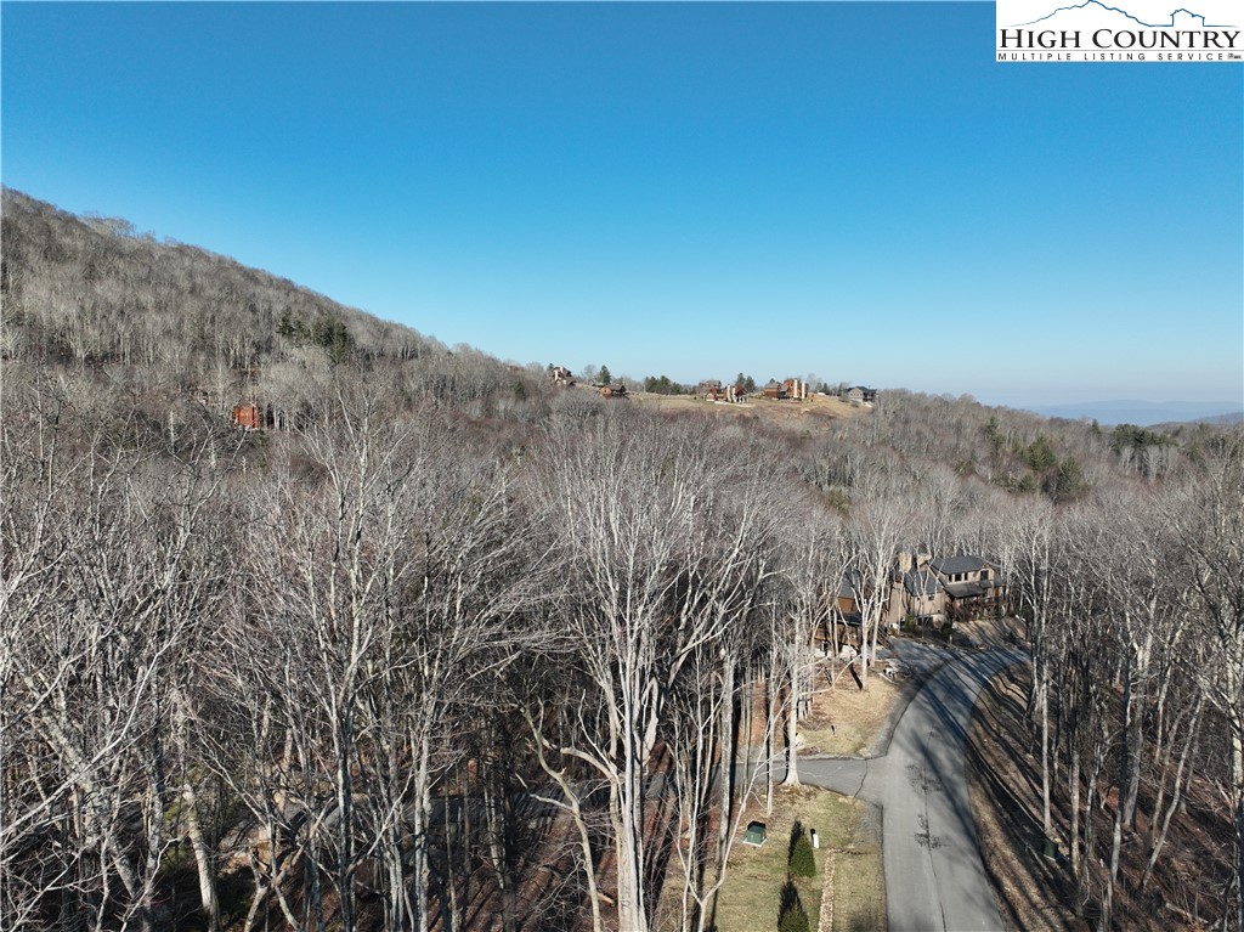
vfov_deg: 56.8
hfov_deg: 71.6
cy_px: 466
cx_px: 622
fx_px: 862
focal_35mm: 24
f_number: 2.8
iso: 100
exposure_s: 1/1600
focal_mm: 12.29
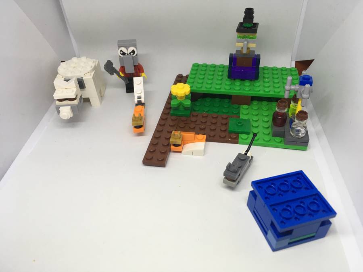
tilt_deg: -41.0
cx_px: 182
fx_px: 304
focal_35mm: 29
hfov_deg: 61.7
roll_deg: +5.5
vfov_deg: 48.2
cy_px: 136
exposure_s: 1/33
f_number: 2.2
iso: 25
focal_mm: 4.15
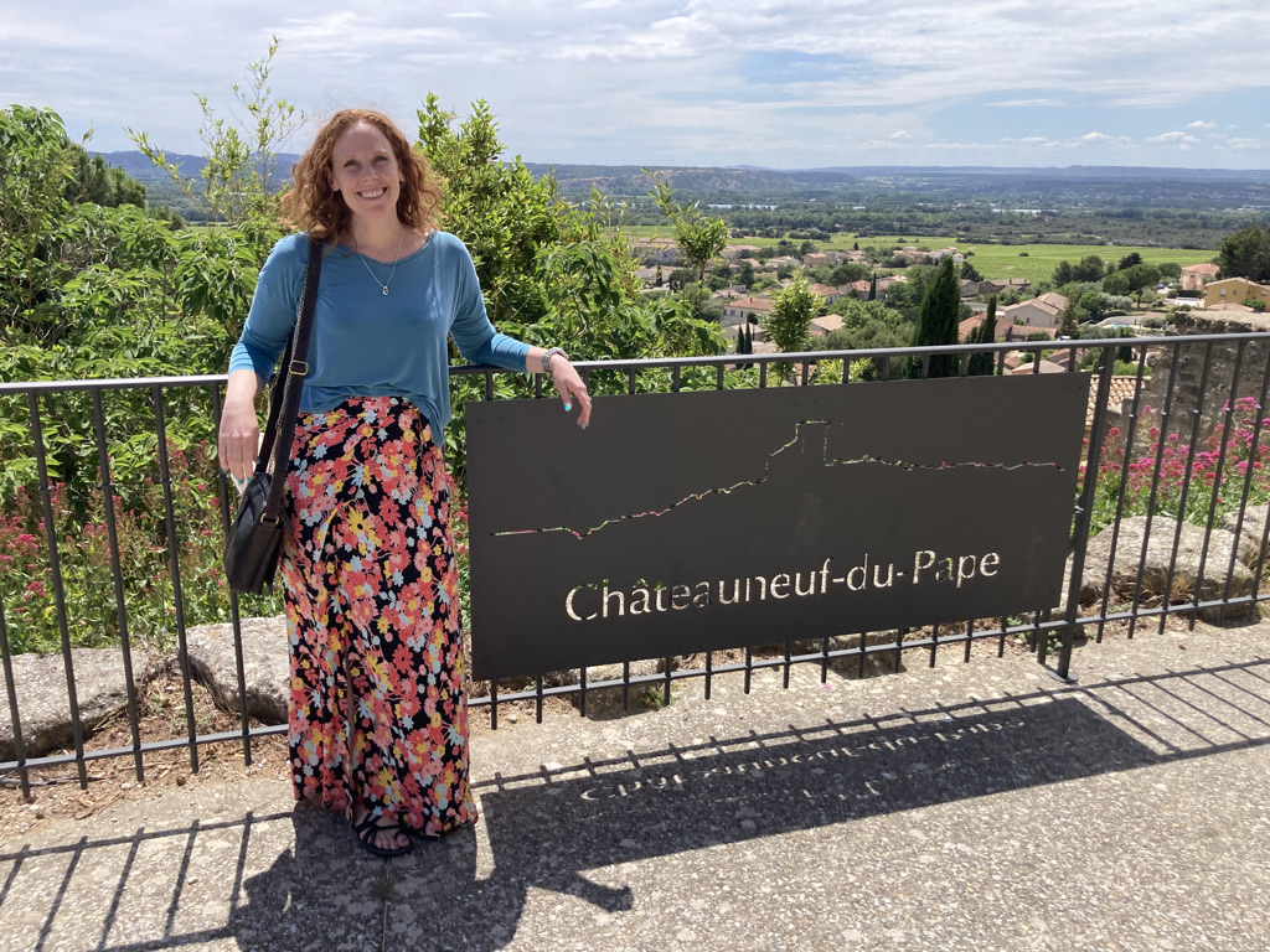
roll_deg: -0.4
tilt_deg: -16.3
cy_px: 476
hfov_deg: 63.4
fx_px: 1027
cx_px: 635
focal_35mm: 28
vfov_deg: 49.7
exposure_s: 1/1548
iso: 20
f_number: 1.8
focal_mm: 3.99
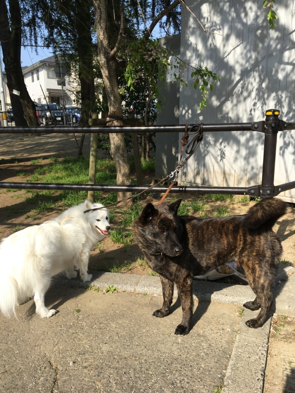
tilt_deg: -11.1
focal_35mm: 29
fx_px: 330
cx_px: 148
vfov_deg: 61.7
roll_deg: +0.4
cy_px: 196
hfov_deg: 48.2
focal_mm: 4.15
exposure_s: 1/1054
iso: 25
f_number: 2.2
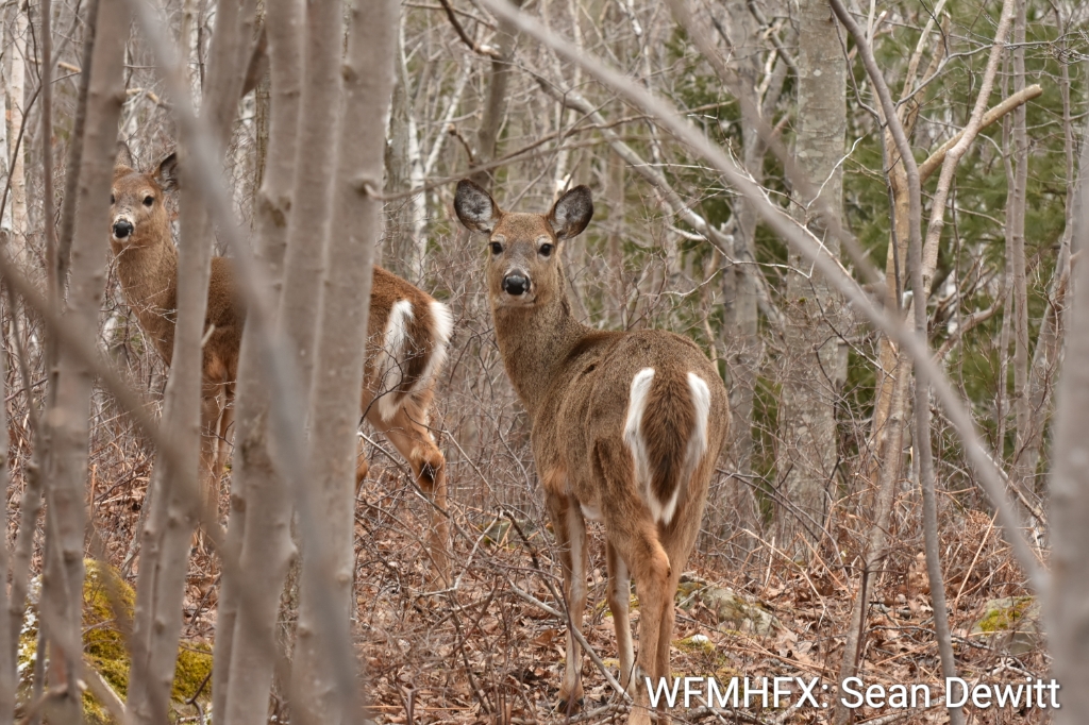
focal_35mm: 168
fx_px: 5080
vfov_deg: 8.2
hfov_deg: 12.2
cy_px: 362
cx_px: 544
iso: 800
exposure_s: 1/400
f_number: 8
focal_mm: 112
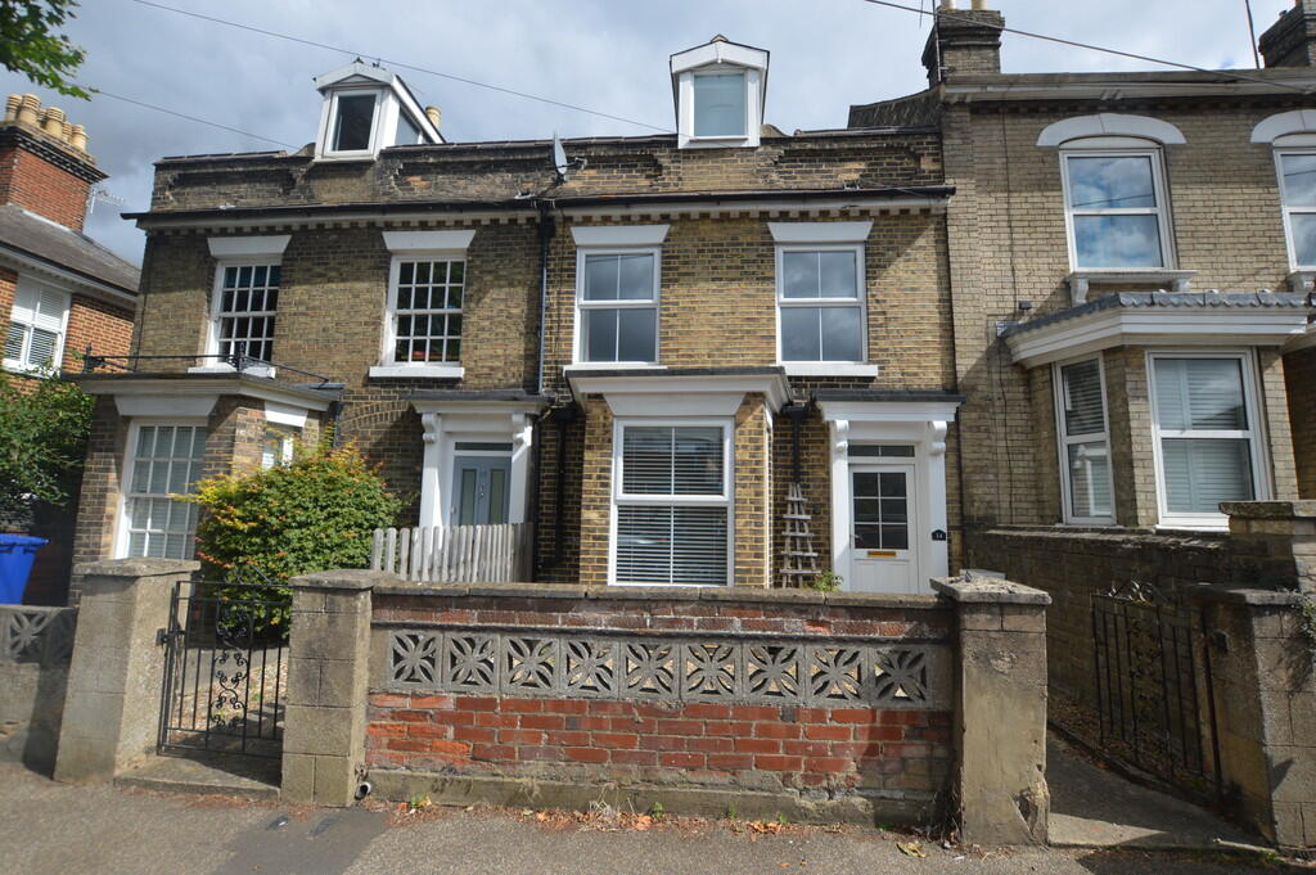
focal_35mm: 15
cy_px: 438
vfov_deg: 77.2
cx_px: 658
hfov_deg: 100.4
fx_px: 548
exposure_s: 1/250
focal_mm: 10
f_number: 8
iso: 100
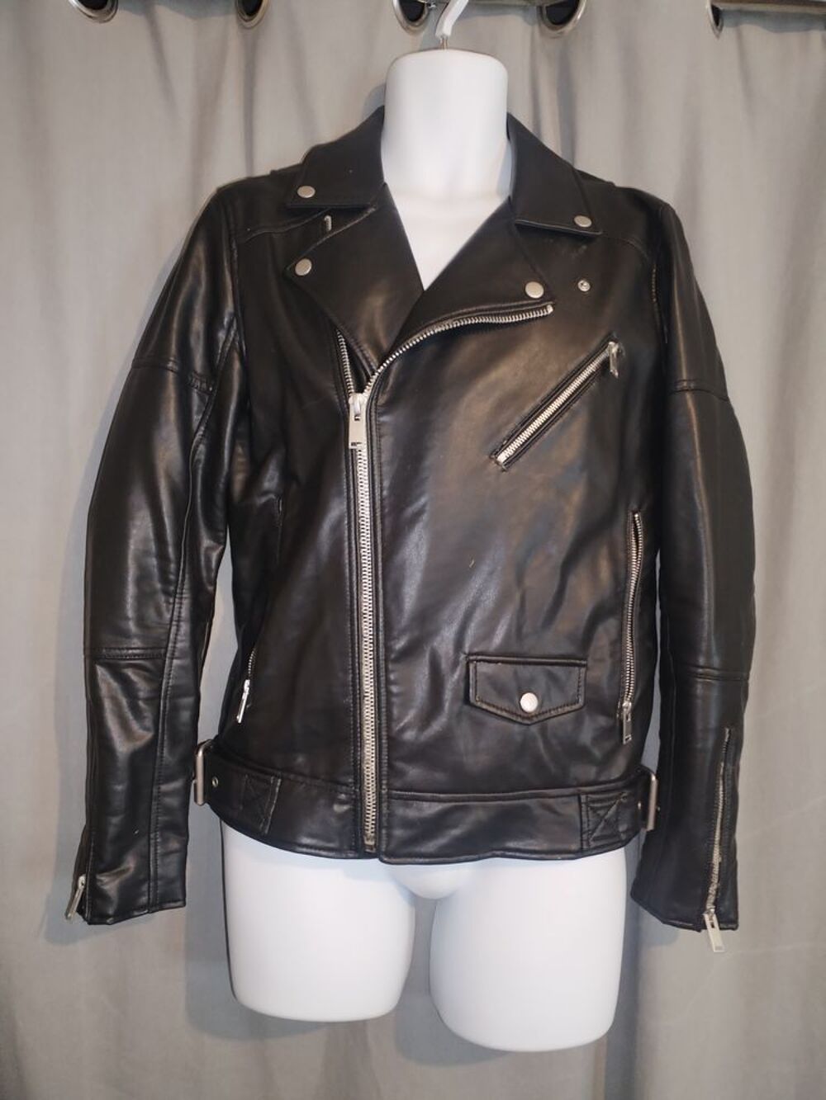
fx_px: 827
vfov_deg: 67.3
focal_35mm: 26
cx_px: 413
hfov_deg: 53.1
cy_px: 550
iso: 1036
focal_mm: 4.75
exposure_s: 1/16.7
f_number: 1.8
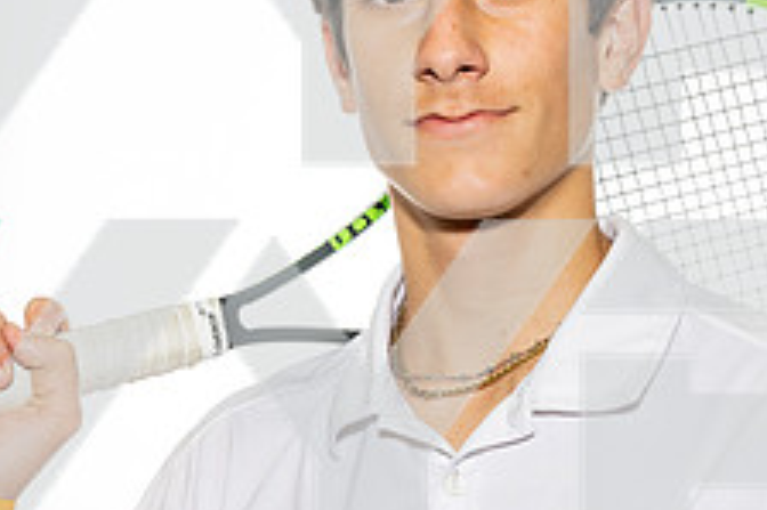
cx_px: 514
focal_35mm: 123
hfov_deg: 16.6
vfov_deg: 11.1
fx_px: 2619
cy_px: 402
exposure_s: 1/250
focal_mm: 47
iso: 100
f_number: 8
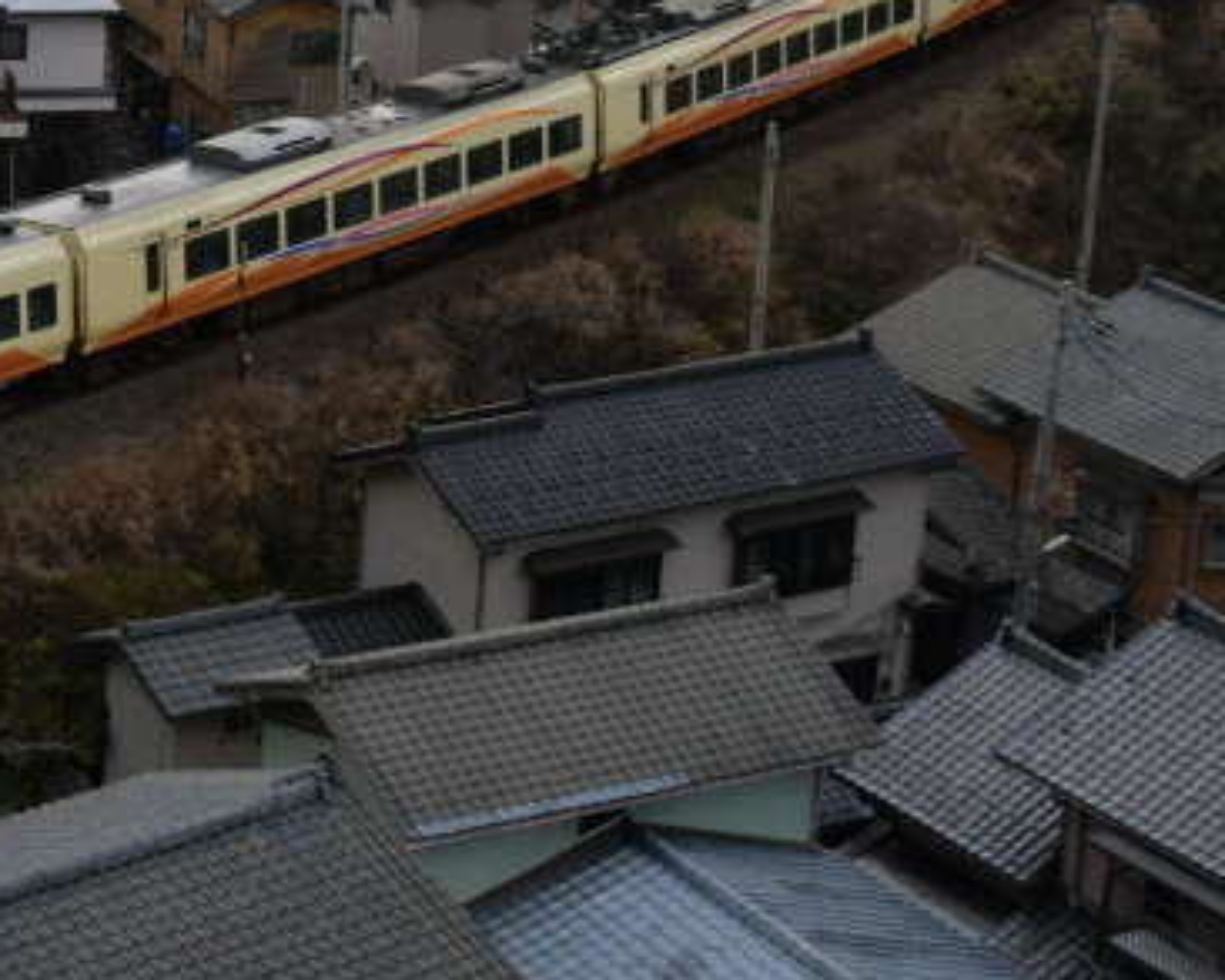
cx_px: 20
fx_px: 3345
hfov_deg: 20.2
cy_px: 50
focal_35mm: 92
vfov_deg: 16.4
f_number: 5
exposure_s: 1/640
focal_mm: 25
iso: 800
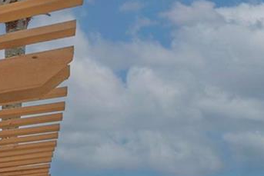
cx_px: -256
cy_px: 282
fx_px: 514
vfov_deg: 17.1
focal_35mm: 70
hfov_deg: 18.9
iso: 100
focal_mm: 10
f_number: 7.1
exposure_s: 1/320
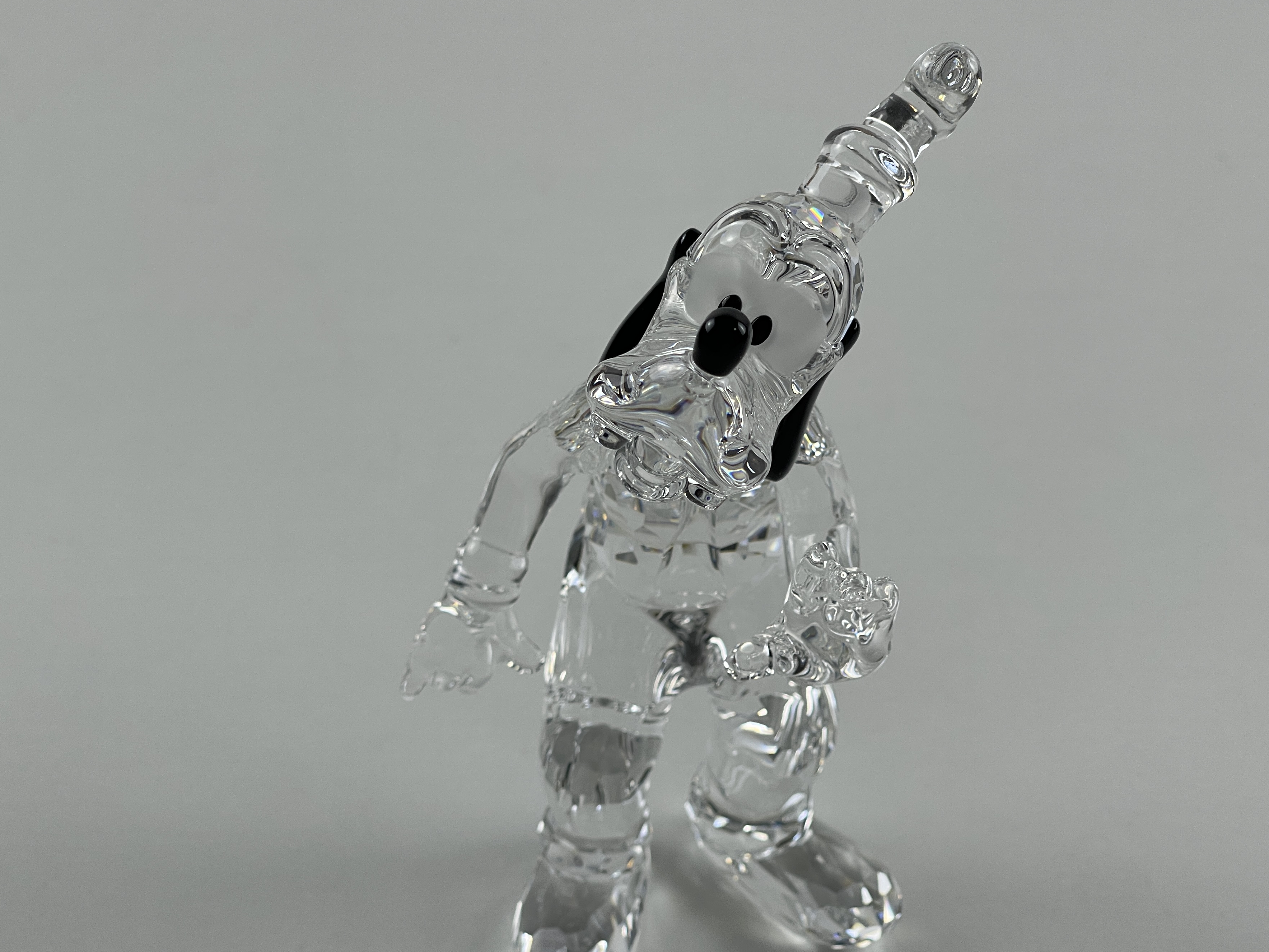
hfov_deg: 26.7
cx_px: 575
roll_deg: -1.0
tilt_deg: -35.8
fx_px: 2676
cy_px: 510
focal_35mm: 73
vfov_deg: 20.2
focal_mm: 7.5
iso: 20
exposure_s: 1/131
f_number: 2.2
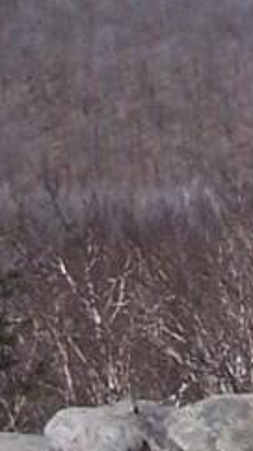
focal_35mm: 234
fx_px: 2793
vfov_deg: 9.0
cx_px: 458
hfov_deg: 5.1
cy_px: -232
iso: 80
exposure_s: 1/500
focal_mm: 6.3
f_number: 5.6
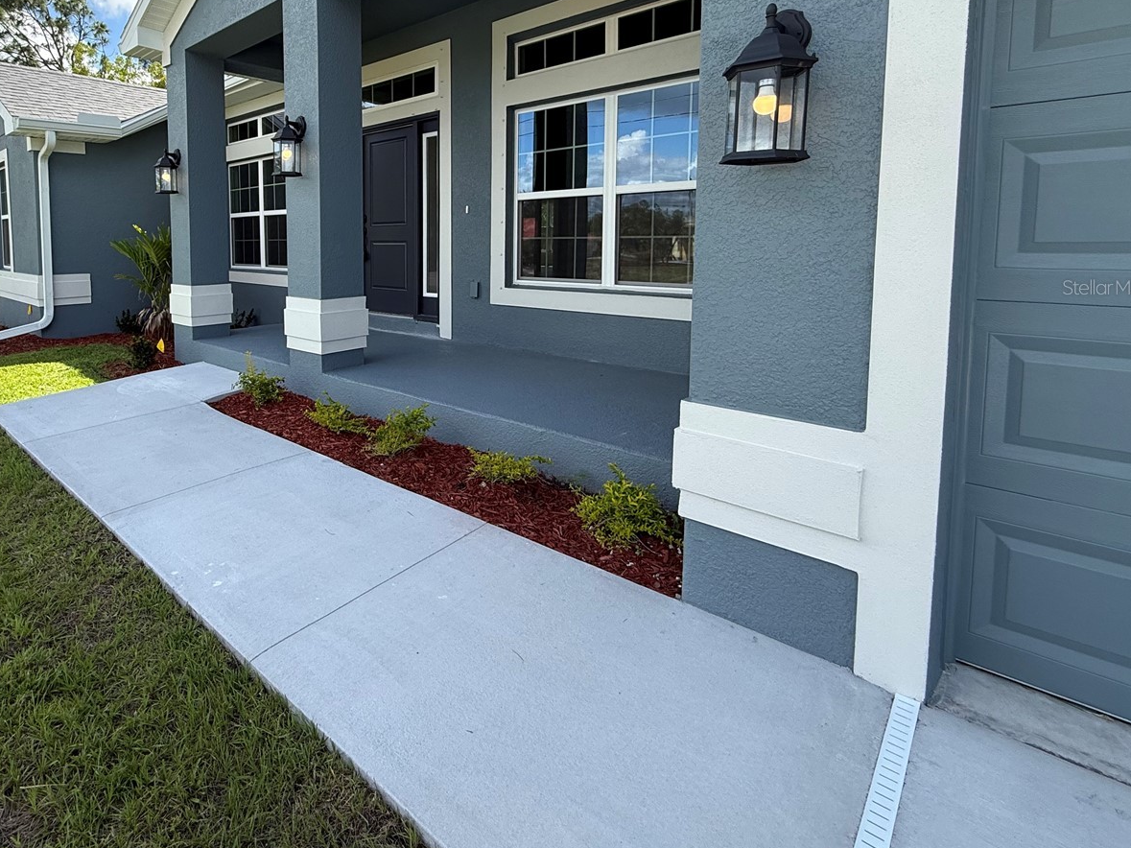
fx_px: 621
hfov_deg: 82.1
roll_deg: +0.2
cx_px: 386
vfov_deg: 66.9
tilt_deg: -3.6
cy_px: 287
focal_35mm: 19
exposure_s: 1/809
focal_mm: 2.22
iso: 64
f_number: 2.2
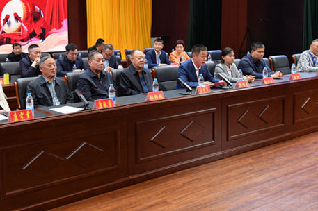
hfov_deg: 42.3
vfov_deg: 29.0
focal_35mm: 46
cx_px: 109
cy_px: 70
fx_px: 406
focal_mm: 30
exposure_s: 1/160
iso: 1000
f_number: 5.6
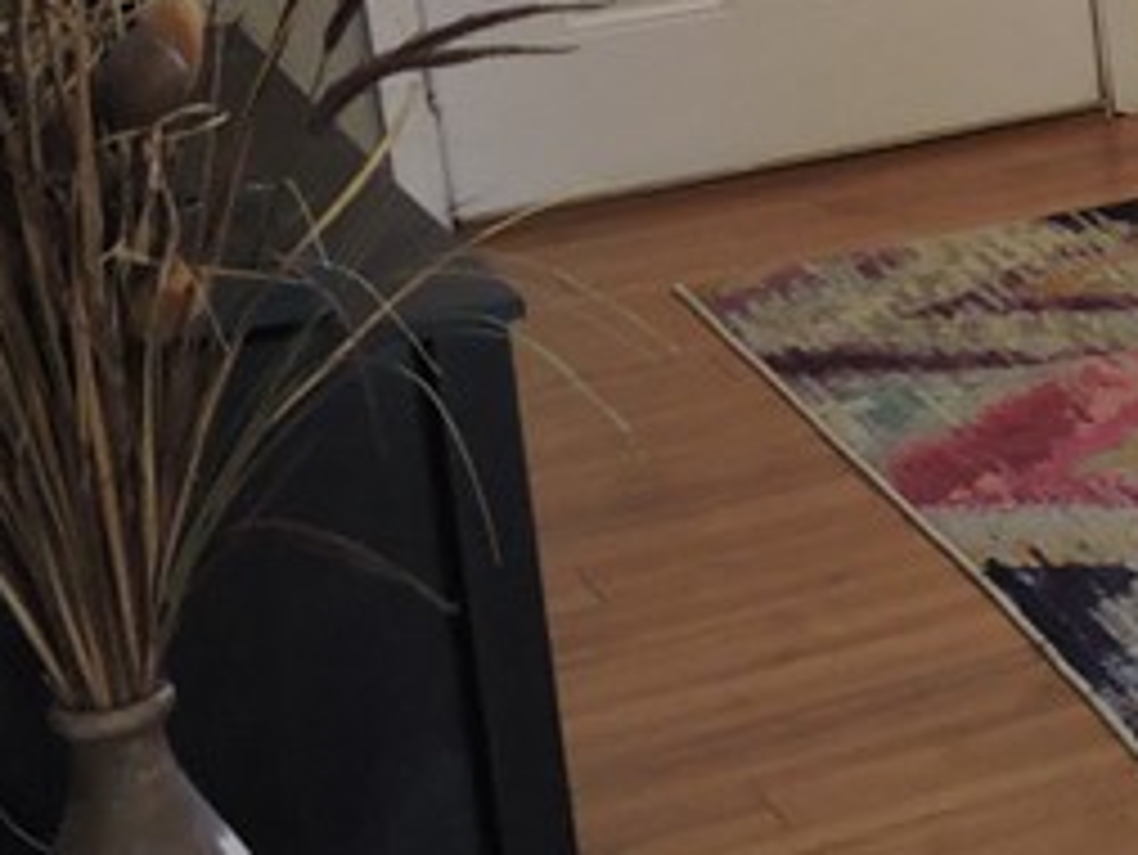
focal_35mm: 97
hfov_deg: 16.7
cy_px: 135
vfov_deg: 15.1
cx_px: 2056
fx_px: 3190
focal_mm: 4.3
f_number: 3.3
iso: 400
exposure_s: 1/10
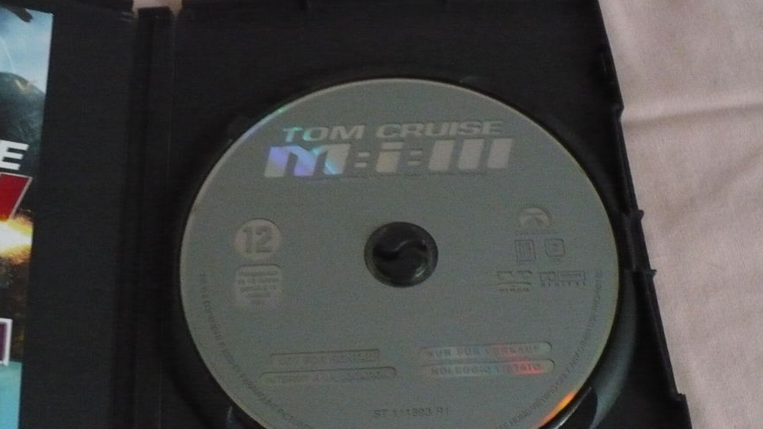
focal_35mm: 46
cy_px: 289
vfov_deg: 25.8
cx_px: 370
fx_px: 931
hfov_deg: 44.6
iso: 800
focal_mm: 6.1
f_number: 2.8
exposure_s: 1/8
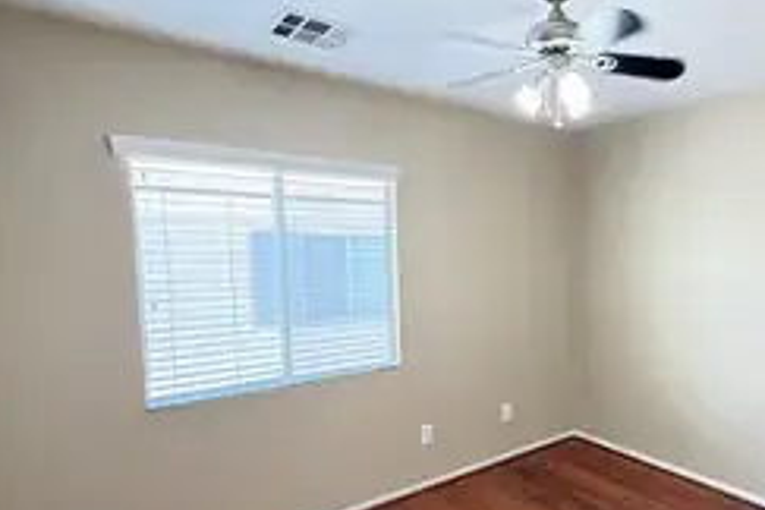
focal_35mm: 24
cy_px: 293
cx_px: 548
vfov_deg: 52.9
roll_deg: +0.3
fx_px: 510
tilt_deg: -5.0
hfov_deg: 70.1
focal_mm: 2.22
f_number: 2.2
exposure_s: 1/60
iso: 800
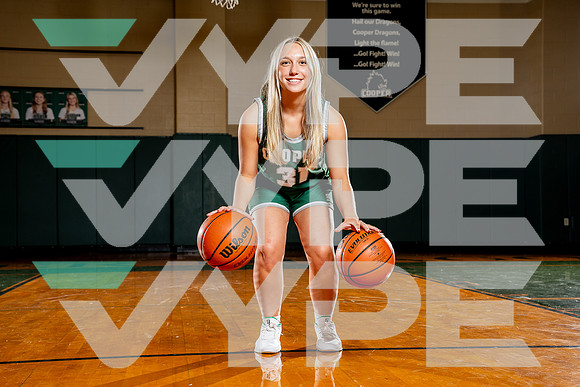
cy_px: 193
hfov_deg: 37.8
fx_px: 848
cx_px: 288
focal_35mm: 53
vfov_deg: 25.7
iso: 160
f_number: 5.6
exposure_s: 1/250
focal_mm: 51
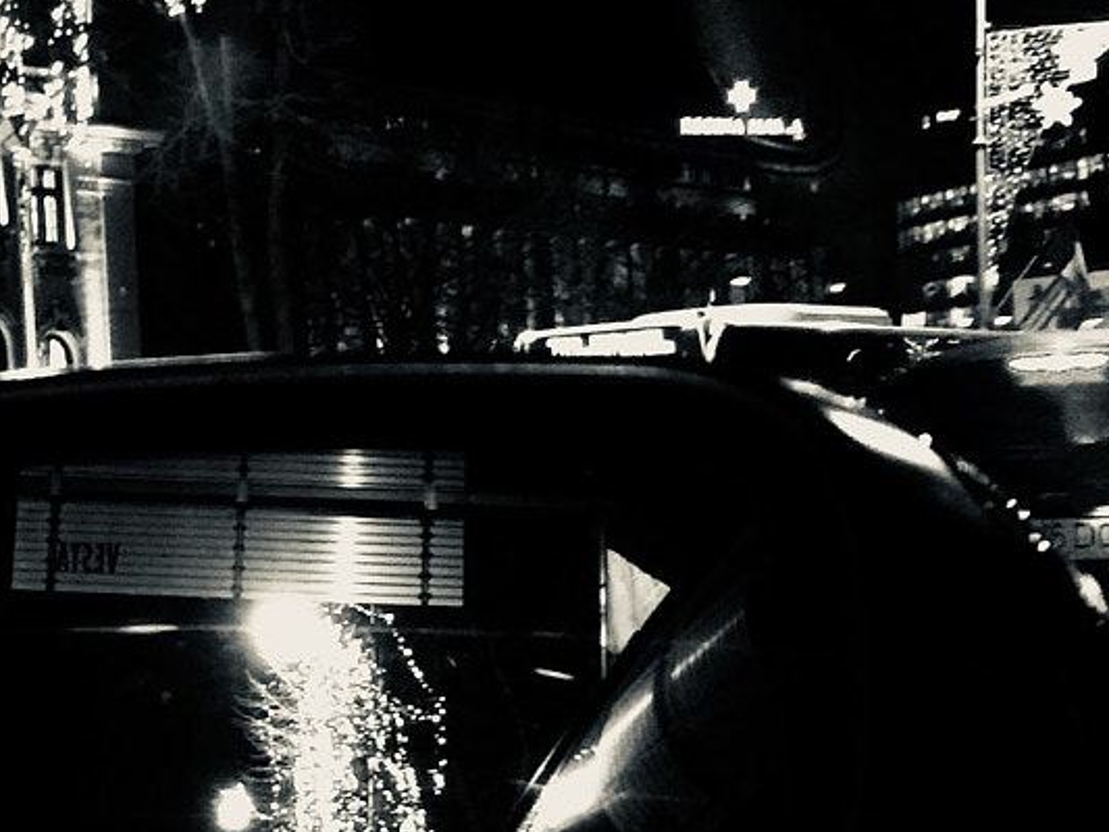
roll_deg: +2.5
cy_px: 501
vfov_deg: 17.0
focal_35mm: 87
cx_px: 148
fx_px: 2788
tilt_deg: -0.5
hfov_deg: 22.1
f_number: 2.2
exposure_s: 1/8
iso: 160
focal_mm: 4.15
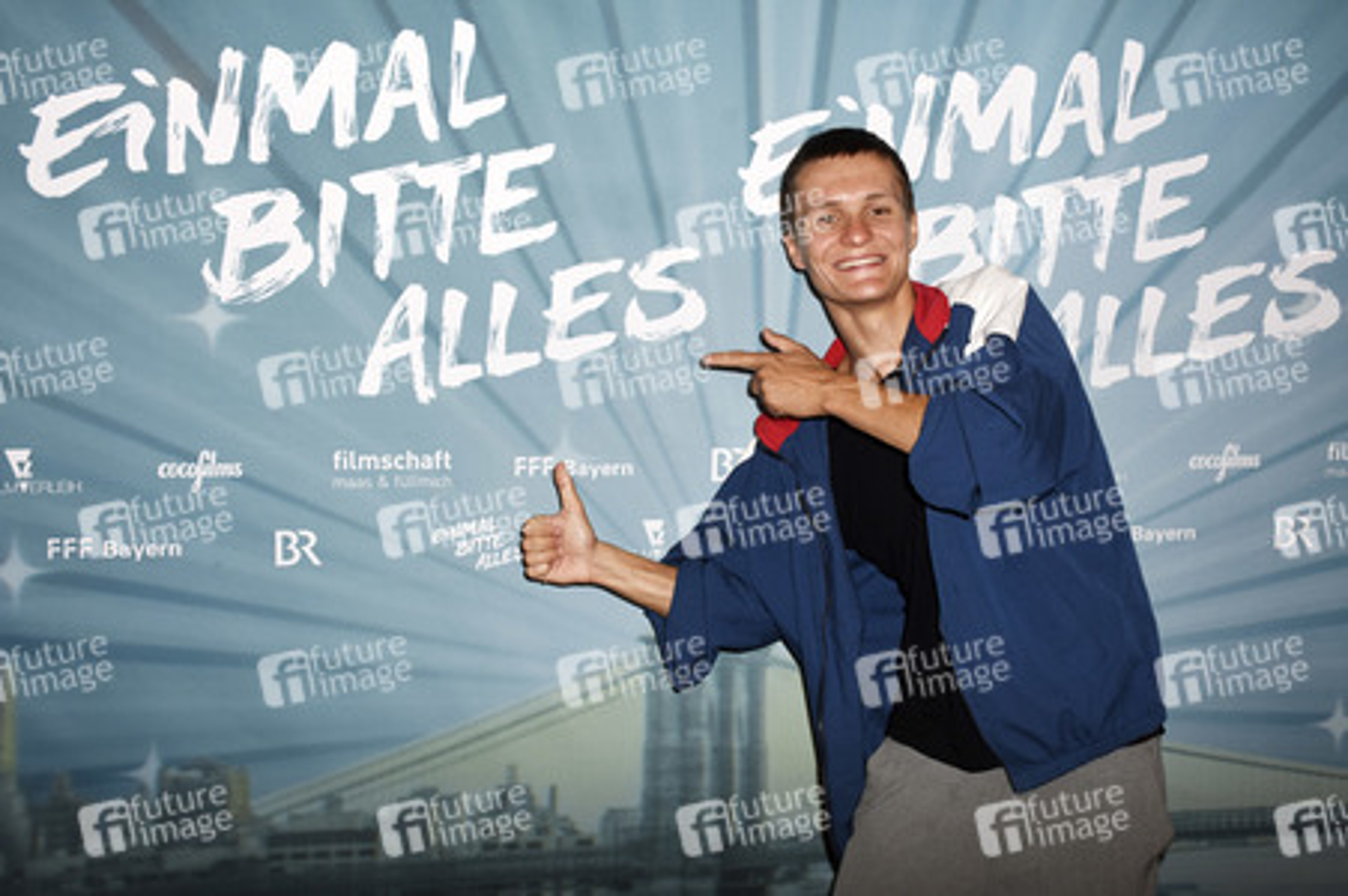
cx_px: 674
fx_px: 1796
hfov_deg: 41.1
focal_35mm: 48
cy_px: 448
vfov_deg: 28.0
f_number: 8
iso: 320
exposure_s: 1/160
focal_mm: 32
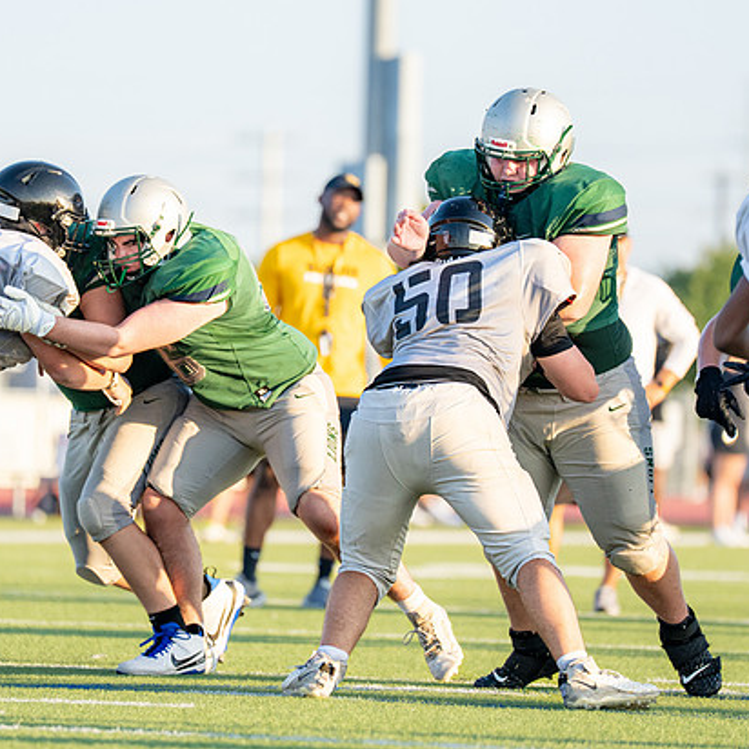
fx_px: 8446
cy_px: 354
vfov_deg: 5.1
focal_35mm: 345
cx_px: 355
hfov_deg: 5.1
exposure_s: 1/3200
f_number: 2.8
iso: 500
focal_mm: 200
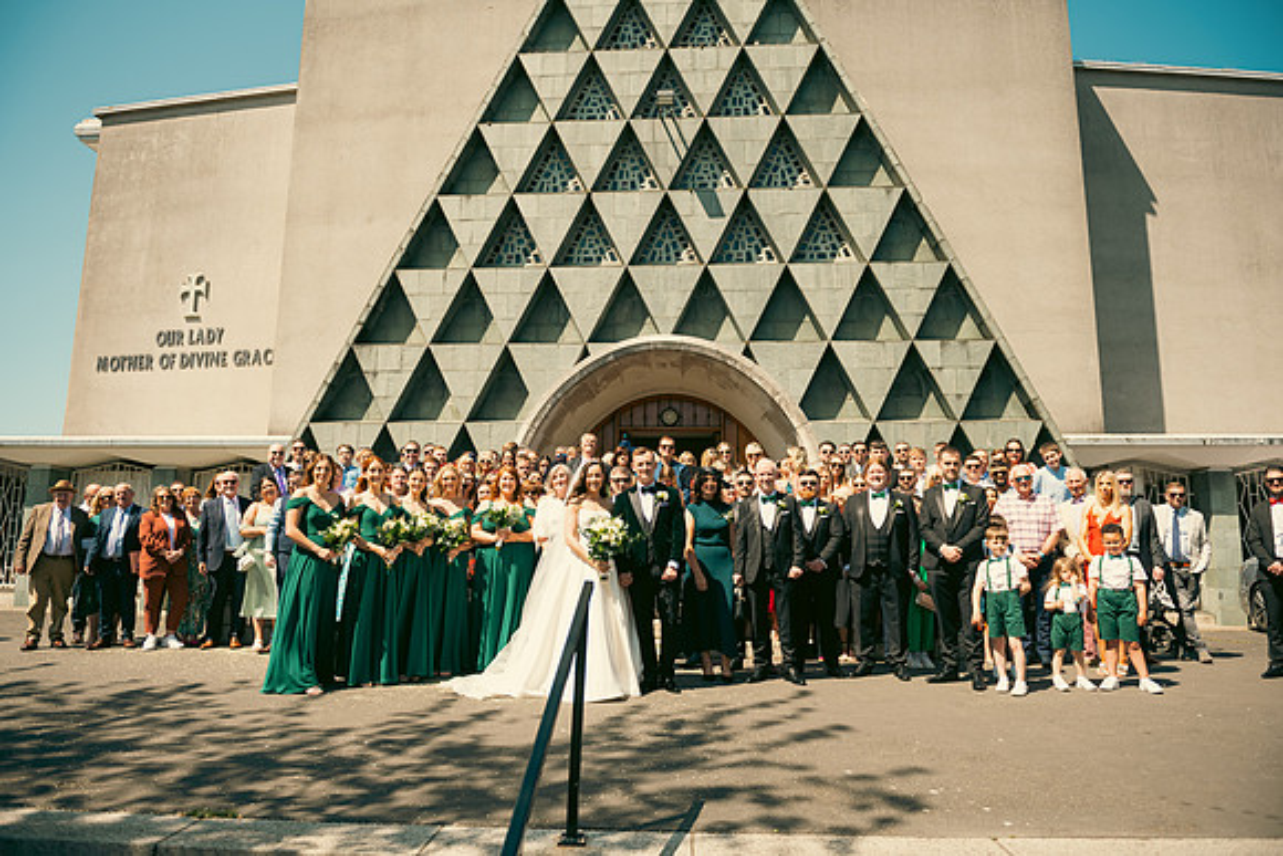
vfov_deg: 53.2
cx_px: 642
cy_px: 428
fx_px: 855
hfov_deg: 73.7
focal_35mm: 24
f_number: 3.5
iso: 100
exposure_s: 1/1000
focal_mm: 24
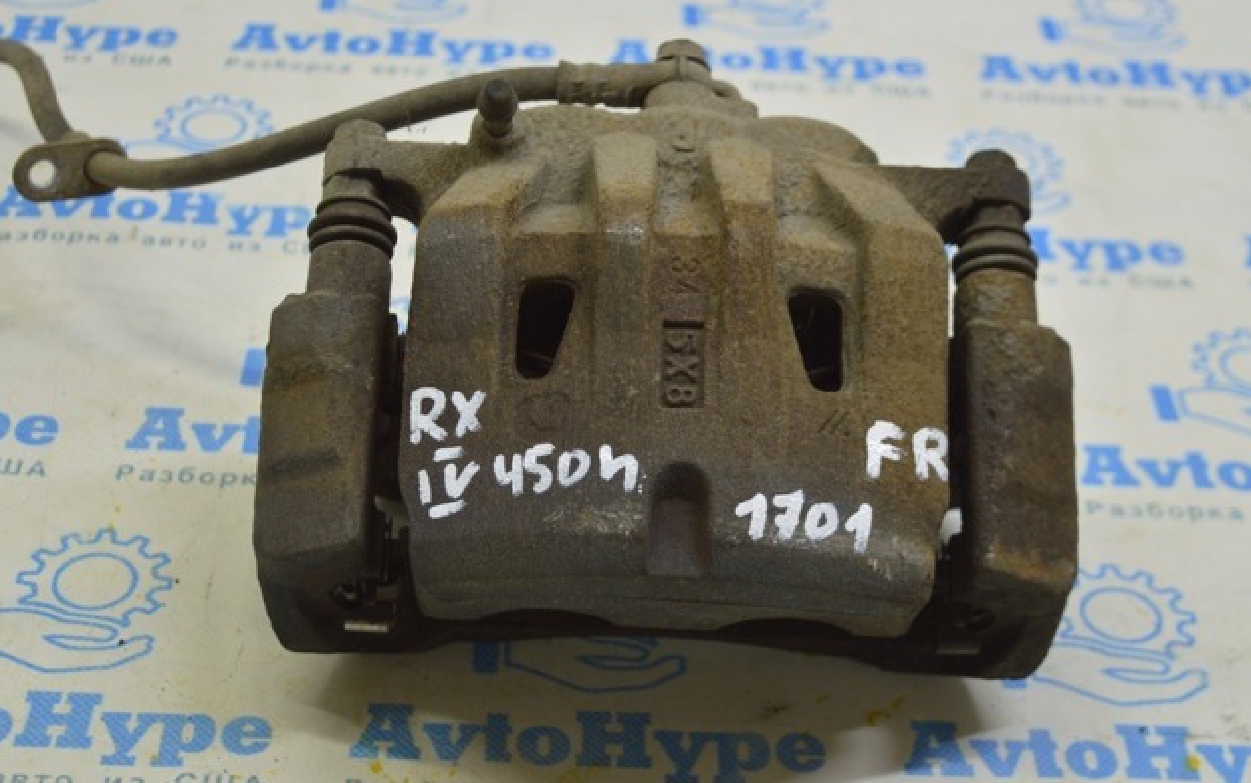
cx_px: 623
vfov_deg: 20.0
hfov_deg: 31.5
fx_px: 2217
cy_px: 370
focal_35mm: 65
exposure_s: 1/25
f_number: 5.6
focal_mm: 42
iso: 400
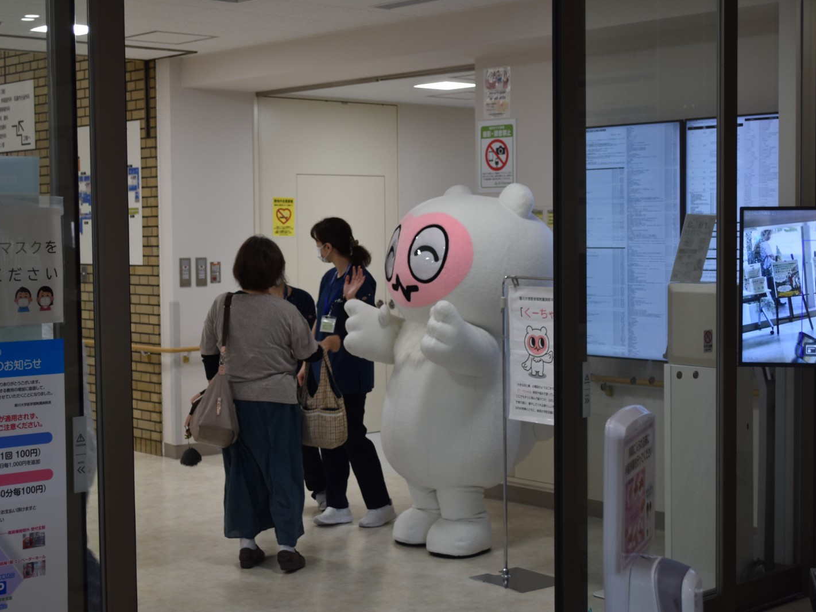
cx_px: 378
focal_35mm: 58
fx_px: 1357
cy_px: 304
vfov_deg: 25.4
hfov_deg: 33.5
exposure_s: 1/60
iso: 400
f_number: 5
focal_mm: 35
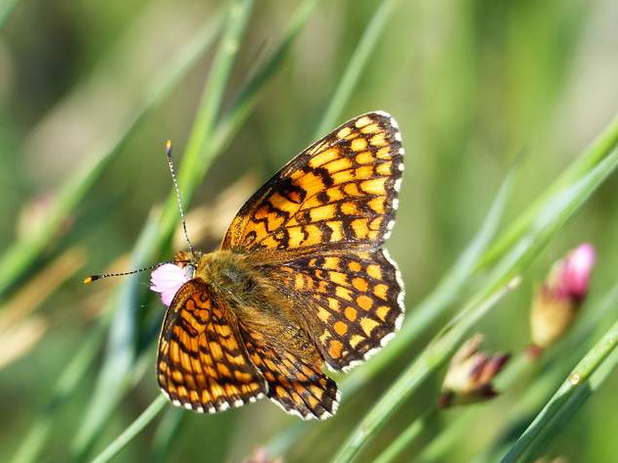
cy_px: 310
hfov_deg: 2.7
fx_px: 13352
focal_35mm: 748
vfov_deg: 2.0
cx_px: 323
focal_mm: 99.5
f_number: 4
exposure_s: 1/500
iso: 100
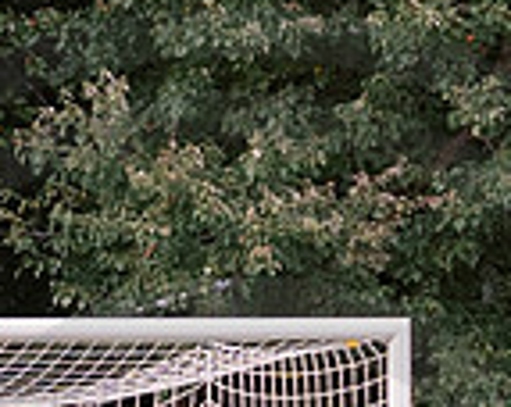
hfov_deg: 1.7
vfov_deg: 1.4
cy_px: 275
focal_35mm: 1112
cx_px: -7
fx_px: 16795
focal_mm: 90
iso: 640
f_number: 3.2
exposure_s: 1/125
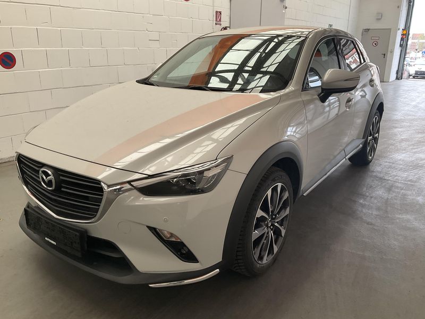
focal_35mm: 29
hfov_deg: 61.7
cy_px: 160
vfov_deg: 48.2
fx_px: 356
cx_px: 212
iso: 50
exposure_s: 1/122
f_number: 1.8
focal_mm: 3
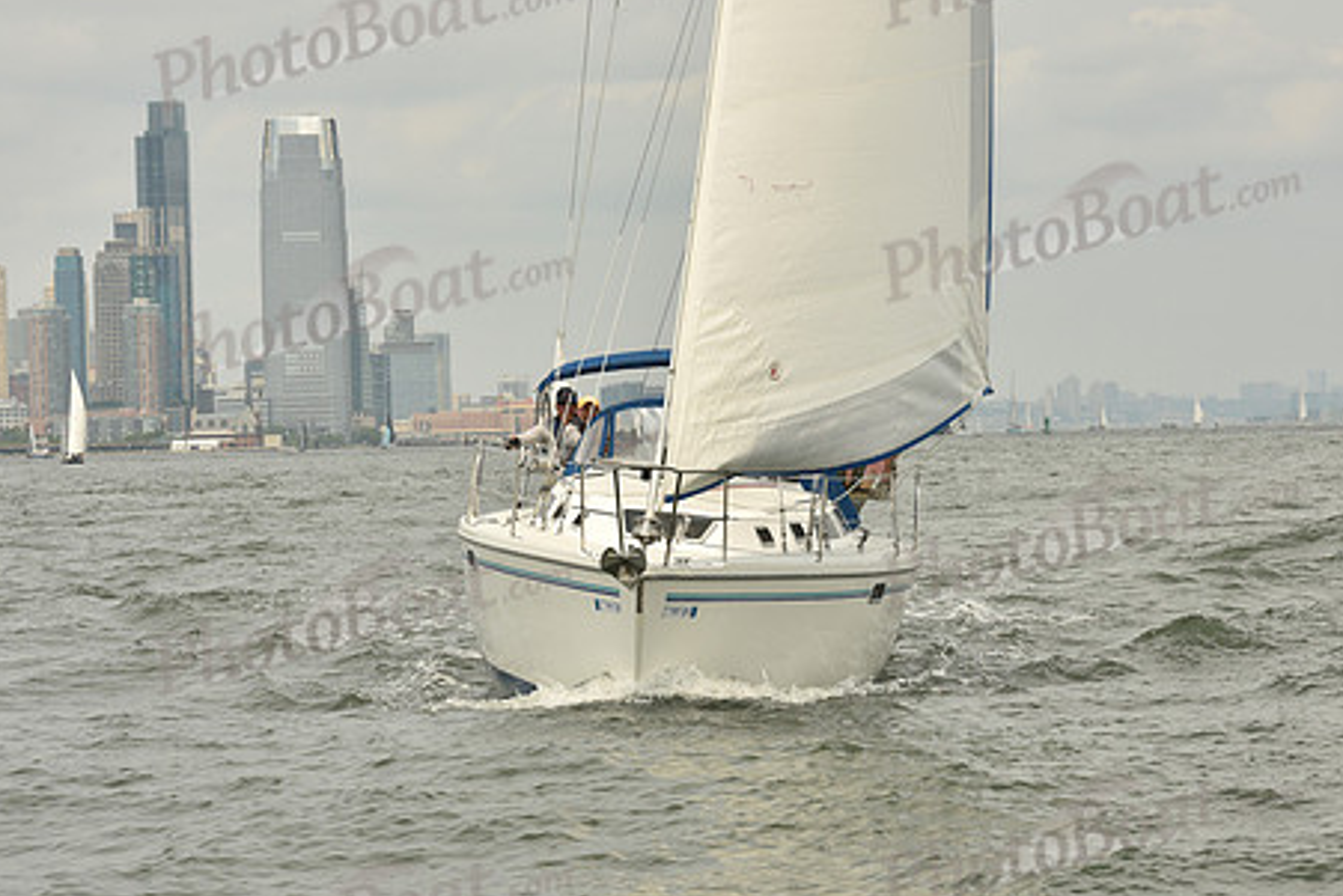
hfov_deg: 16.3
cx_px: 730
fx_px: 4702
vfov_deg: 10.9
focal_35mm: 126
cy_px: 421
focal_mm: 98
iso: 250
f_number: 11
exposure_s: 1/640
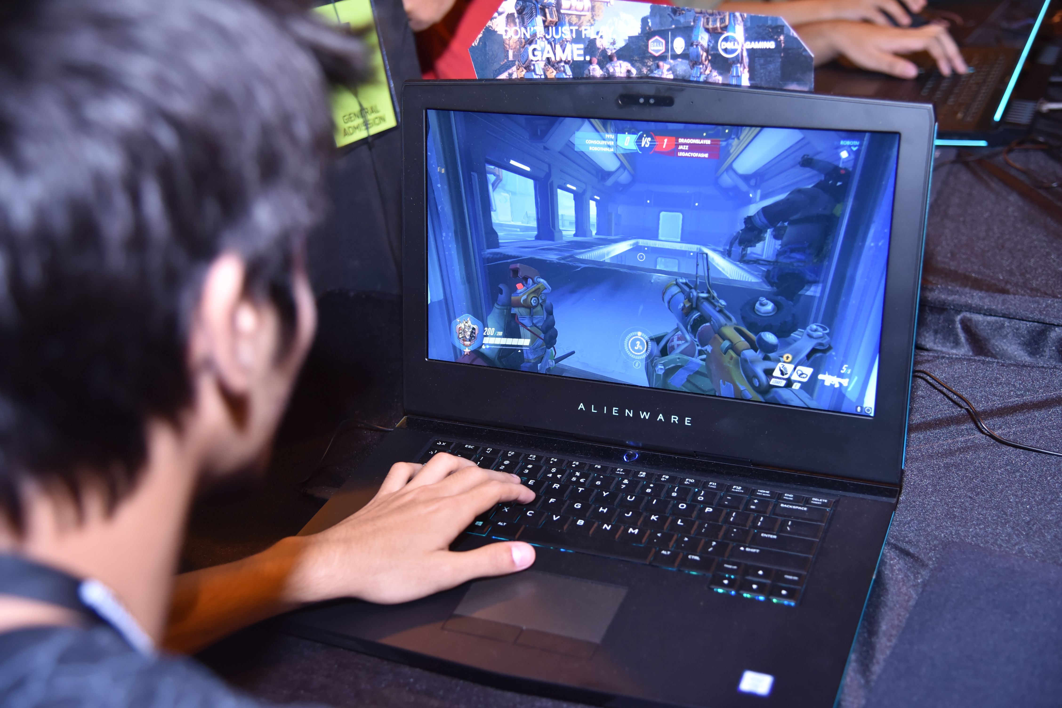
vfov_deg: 28.1
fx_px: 1416
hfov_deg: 41.1
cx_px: 531
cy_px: 354
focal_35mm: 48
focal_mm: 48
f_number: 4
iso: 1250
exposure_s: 1/160
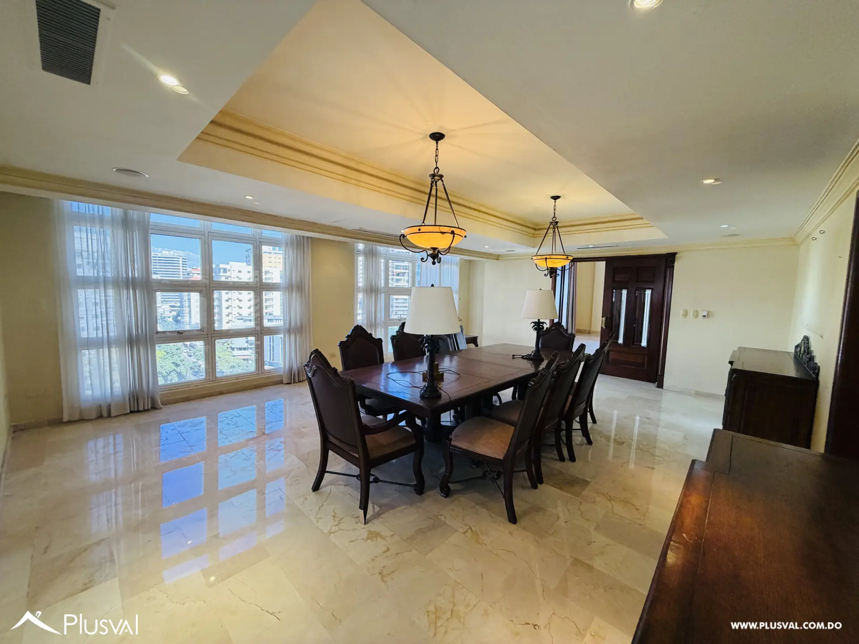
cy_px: 322
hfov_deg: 102.1
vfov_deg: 85.7
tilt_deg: -5.5
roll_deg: -1.0
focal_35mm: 14
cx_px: 430
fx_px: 347
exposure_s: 1/60
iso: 160
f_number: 2.2
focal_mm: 2.22
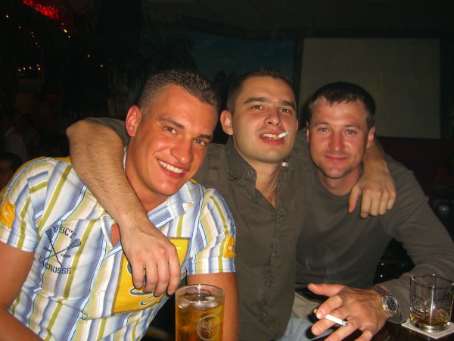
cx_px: 227
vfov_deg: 37.7
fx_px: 498
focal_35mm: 38
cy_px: 170
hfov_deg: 49.0
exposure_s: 1/60
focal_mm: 7.9
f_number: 2.8
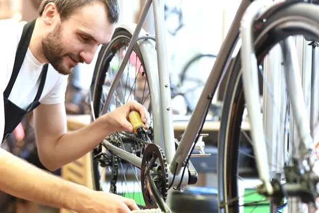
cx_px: 160
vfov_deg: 16.1
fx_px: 753
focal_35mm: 85
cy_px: 106
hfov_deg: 23.9
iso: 2200
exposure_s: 1/250
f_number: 3.2
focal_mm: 85
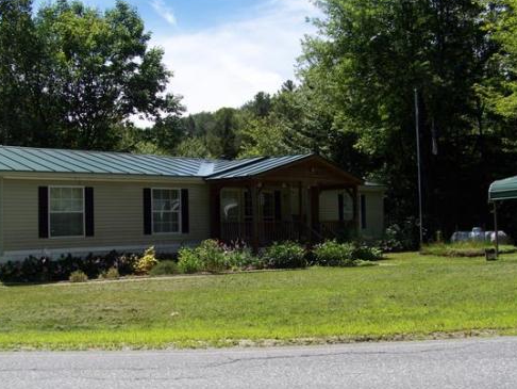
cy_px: 182
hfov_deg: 43.7
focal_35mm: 43
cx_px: 227
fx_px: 643
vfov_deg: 33.6
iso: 69
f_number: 4
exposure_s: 1/640
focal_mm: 5.85
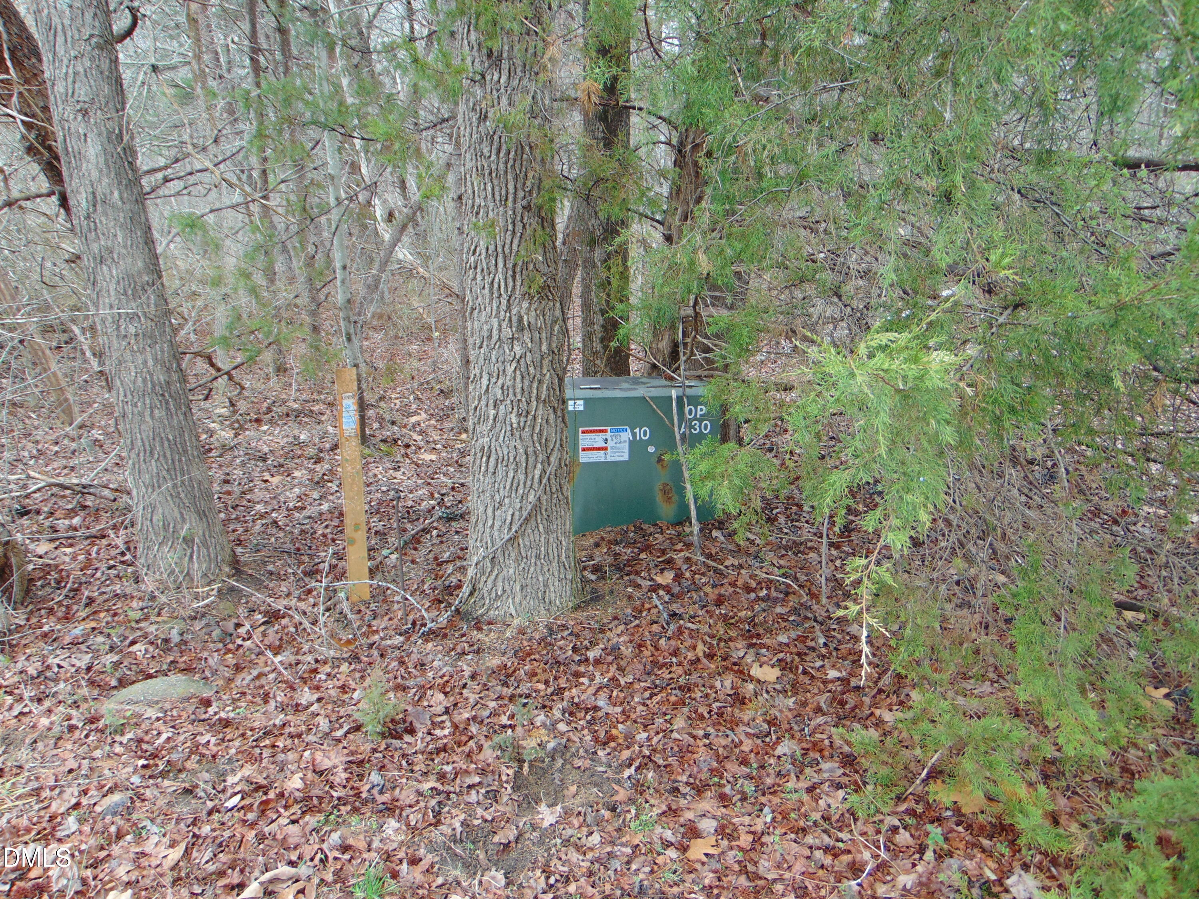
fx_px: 866
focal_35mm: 25
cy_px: 450
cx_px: 600
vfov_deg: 54.9
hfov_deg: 69.4
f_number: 3
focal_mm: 4.5
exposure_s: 1/60
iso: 80
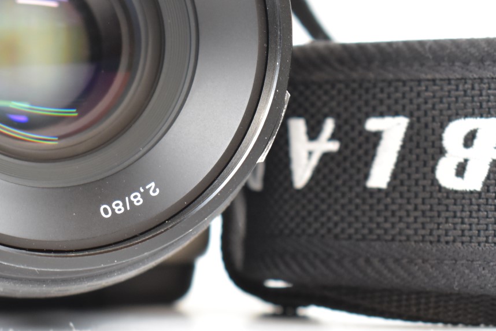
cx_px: 108
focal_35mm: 136
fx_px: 1874
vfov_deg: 10.0
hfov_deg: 15.0
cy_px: 42
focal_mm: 48
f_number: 6.3
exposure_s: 1/15
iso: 1000
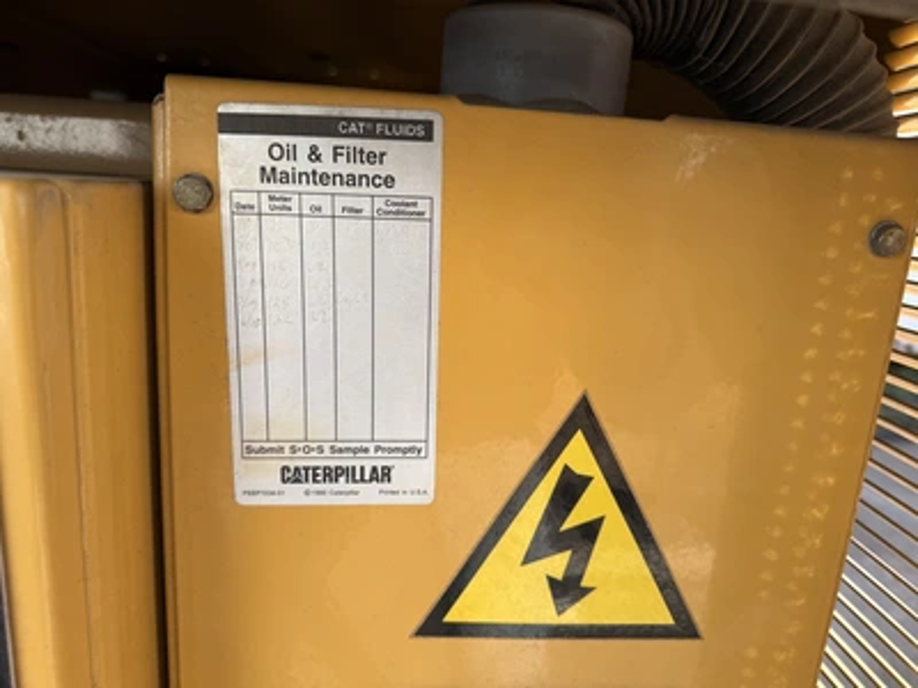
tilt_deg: -13.3
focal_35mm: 24
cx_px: 459
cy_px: 344
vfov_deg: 56.8
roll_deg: -3.6
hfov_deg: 71.6
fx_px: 636
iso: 80
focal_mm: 6.76
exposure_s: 1/722
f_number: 1.78
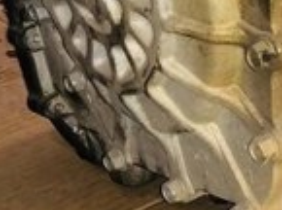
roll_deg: +1.8
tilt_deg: -21.3
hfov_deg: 15.2
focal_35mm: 124
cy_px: -66
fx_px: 1008
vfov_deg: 11.6
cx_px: 364
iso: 64
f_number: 1.8
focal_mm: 4
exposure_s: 1/17
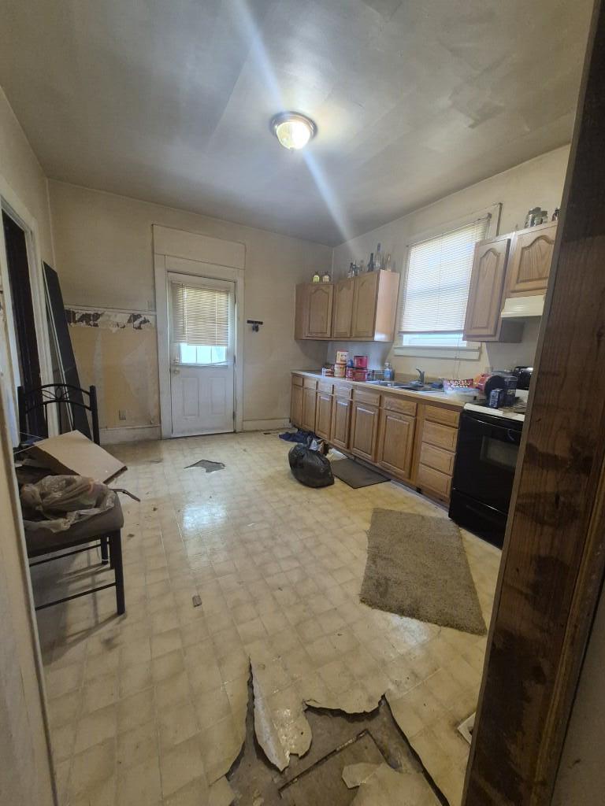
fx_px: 303
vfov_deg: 106.2
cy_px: 403
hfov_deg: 89.9
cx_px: 302
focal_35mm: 13
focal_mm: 1.74
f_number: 2.2
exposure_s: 1/60
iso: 500
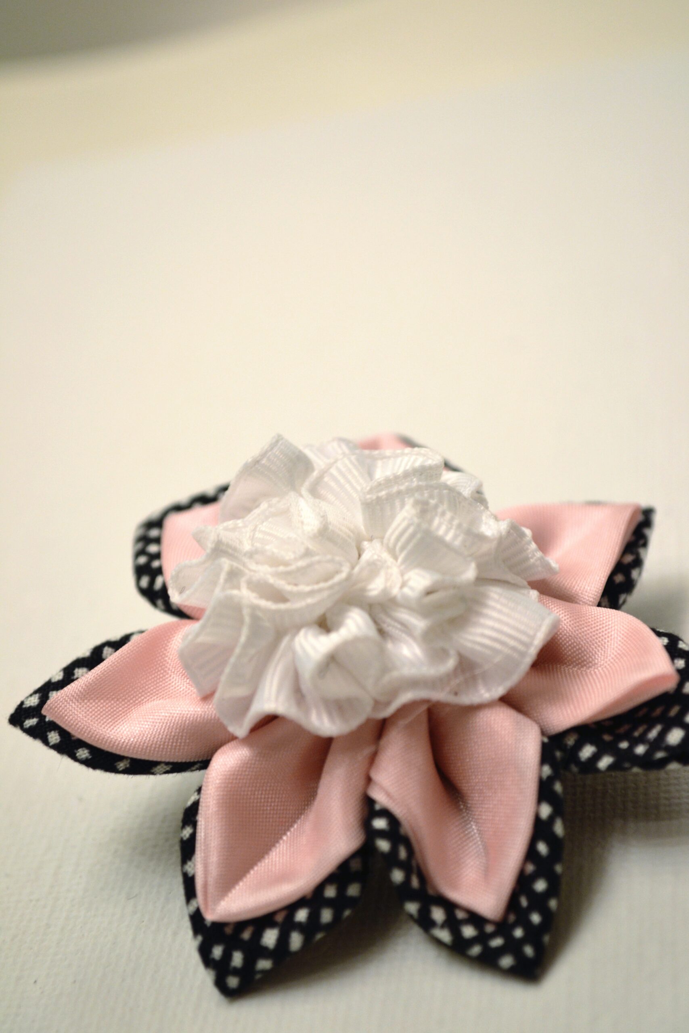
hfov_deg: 19.7
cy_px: 516
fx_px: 1980
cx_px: 344
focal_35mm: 69
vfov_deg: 29.2
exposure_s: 1/25
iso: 400
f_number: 5.3
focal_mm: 46
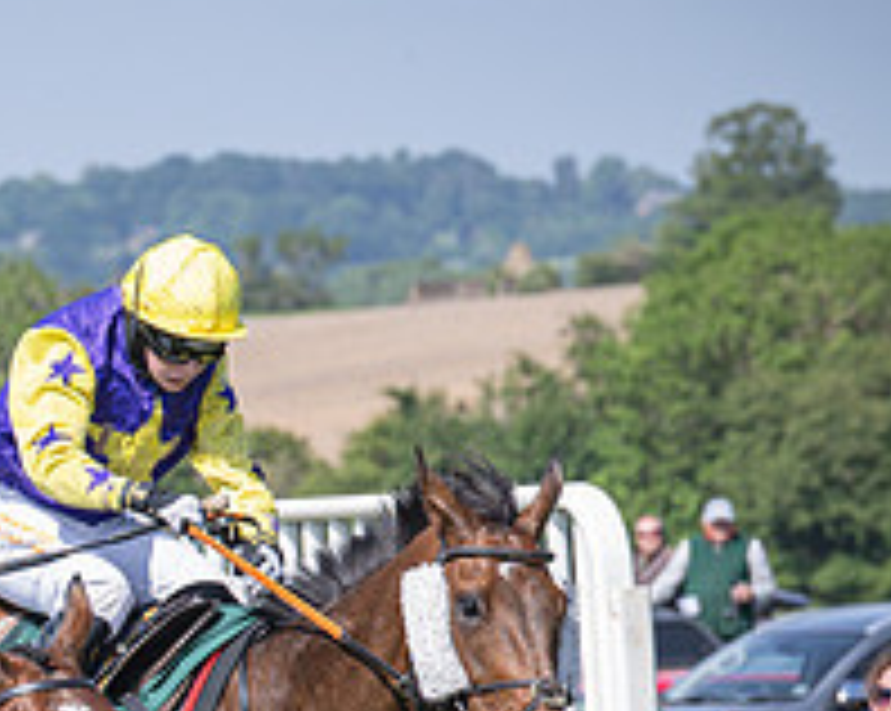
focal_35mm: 380
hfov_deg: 5.1
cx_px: -157
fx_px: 10011
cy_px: 984
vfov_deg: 4.1
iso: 200
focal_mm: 92
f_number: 4
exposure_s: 1/1600
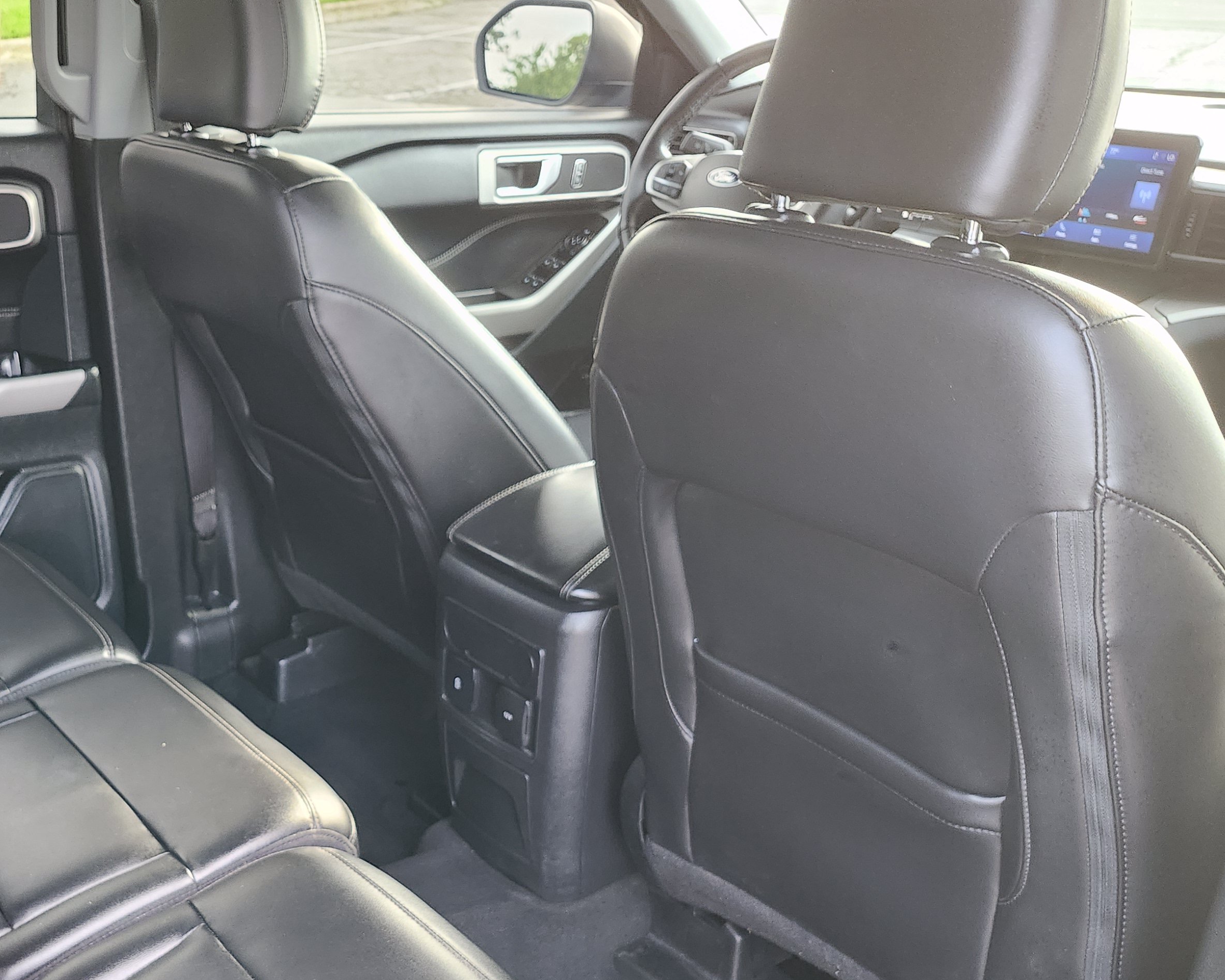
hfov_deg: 46.2
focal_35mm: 38
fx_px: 1378
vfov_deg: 37.8
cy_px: 775
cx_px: 306
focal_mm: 5.54
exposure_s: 1/120
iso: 400
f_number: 1.8
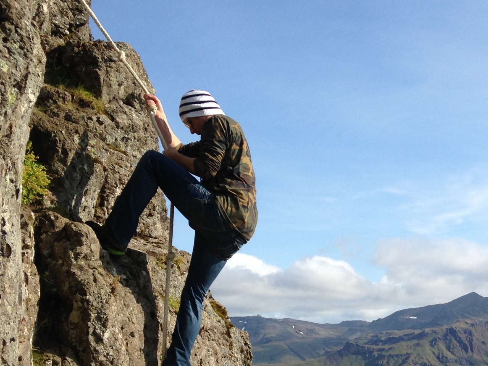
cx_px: 441
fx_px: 1001
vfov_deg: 20.4
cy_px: 313
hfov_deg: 26.5
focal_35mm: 71
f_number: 2.4
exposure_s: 1/1695
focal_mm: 4.12
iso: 50
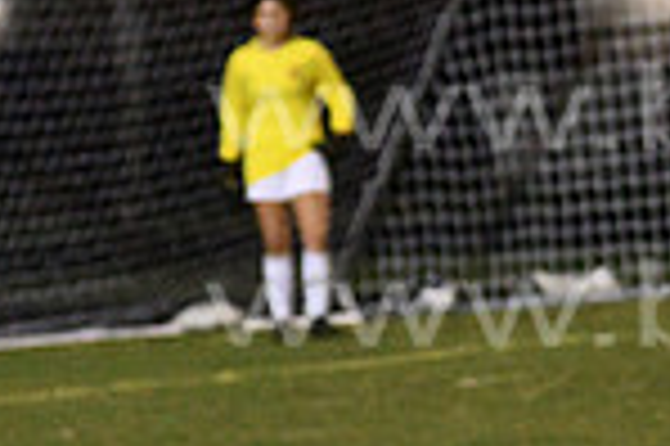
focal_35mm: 468
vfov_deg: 2.9
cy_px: 610
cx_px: 1241
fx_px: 8700
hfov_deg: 4.4
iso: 8000
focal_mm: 80
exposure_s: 1/800
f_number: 4
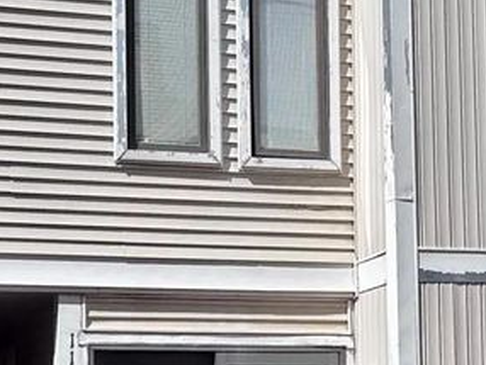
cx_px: 240
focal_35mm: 93
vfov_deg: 15.7
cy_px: 340
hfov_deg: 21.1
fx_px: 1307
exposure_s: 1/5076
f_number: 1.6
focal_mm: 5.96
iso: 50
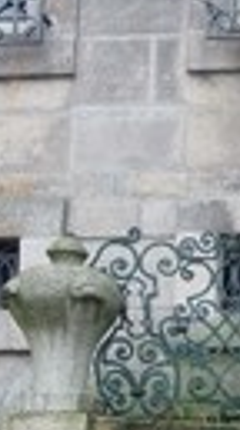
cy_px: 315
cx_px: 547
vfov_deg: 19.4
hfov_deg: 9.8
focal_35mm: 110
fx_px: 1252
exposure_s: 1/125
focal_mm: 4.66
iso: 100
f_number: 3.2
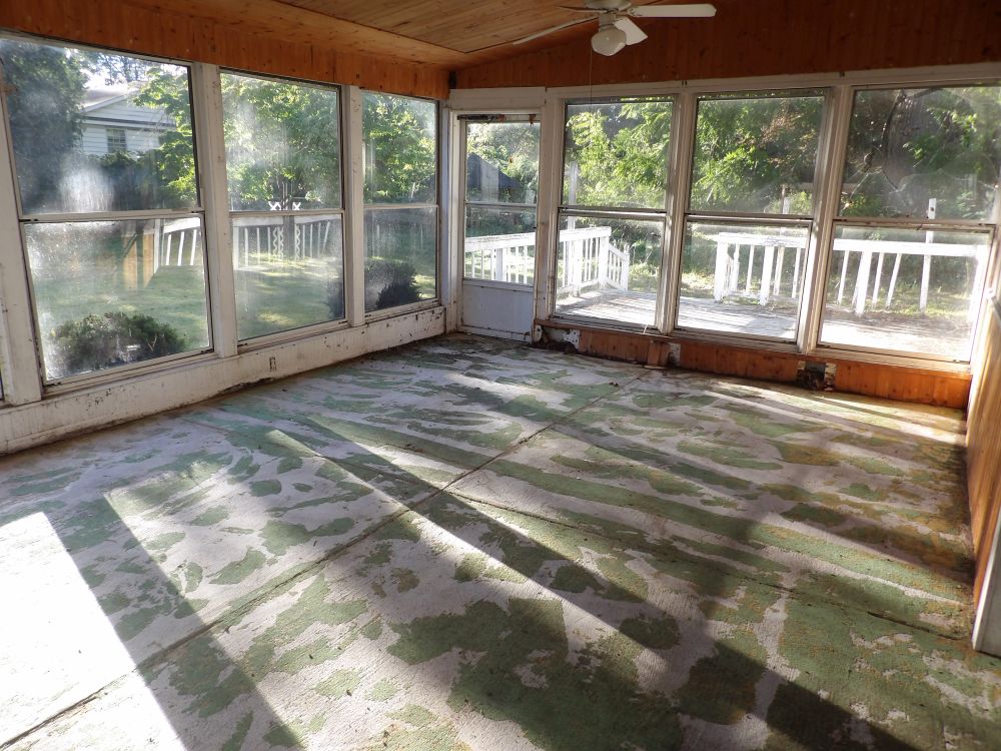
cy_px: 376
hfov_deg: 71.6
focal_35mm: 24
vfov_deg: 56.8
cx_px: 500
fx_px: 694
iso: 100
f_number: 3.2
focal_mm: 4.3
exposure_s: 1/74
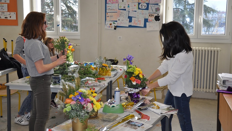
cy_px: 52
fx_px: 277
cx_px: 117
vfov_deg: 26.5
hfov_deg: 45.5
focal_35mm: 45
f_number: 4
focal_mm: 28
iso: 400
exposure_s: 1/160
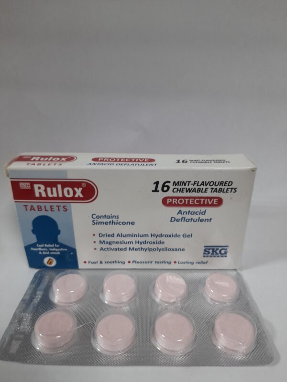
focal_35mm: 25
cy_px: 191
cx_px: 144
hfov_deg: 54.9
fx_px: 276
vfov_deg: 69.4
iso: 100
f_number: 2
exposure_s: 1/50
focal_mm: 4.6
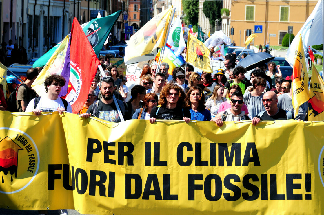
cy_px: 108
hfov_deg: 12.5
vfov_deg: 8.3
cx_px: 162
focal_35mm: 165
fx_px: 1483
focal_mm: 110
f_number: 8
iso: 320
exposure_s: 1/400
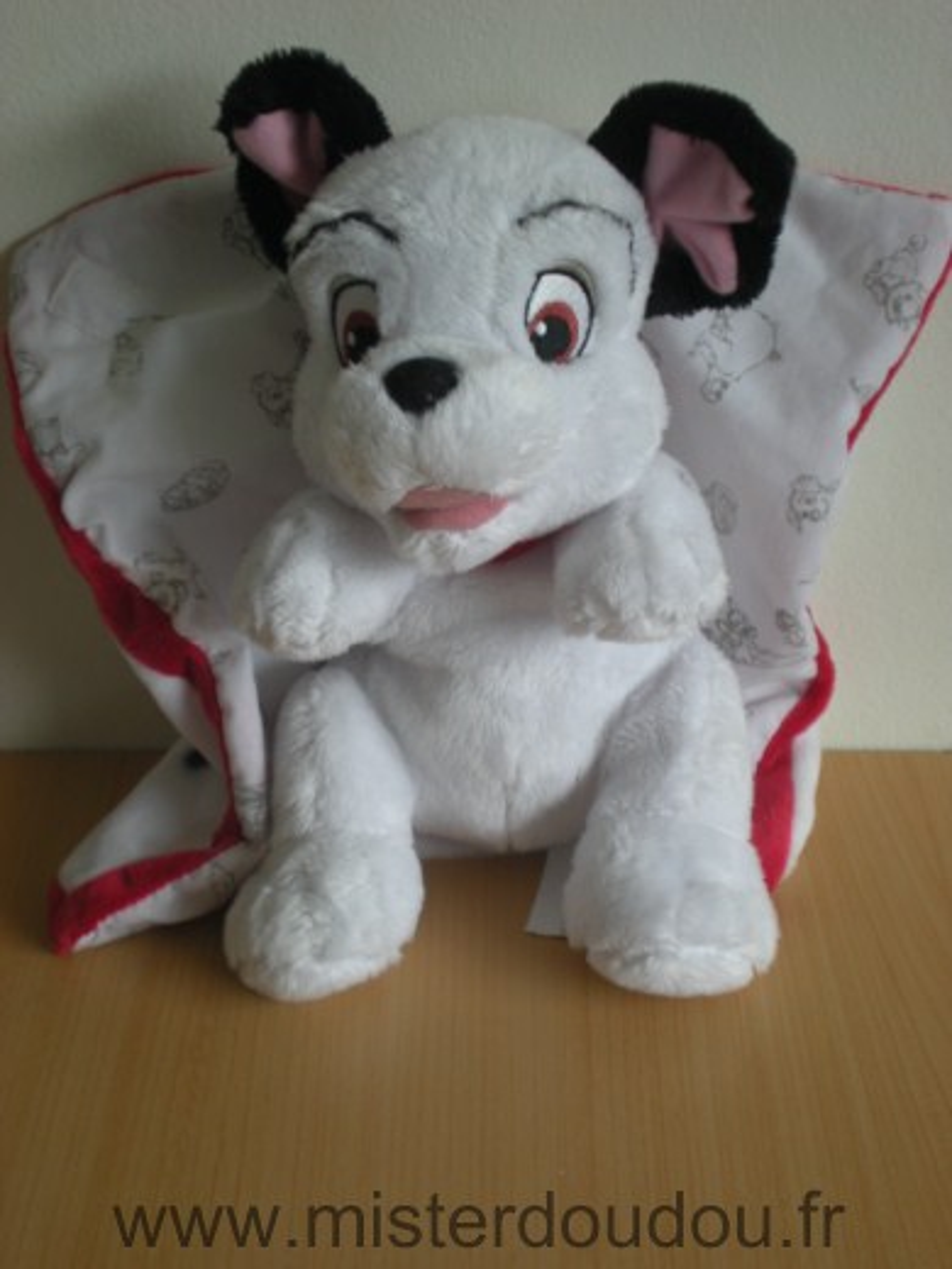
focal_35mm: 56
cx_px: 476
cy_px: 634
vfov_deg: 34.3
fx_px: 2053
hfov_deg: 26.1
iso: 64
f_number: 3.9
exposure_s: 1/5.4
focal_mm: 9.3
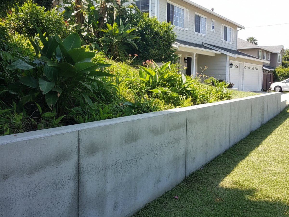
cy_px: 108
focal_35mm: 24
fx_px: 200
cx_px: 144
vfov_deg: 56.8
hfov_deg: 71.6
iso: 102
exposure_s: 1/633
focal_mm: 6.8
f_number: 1.68
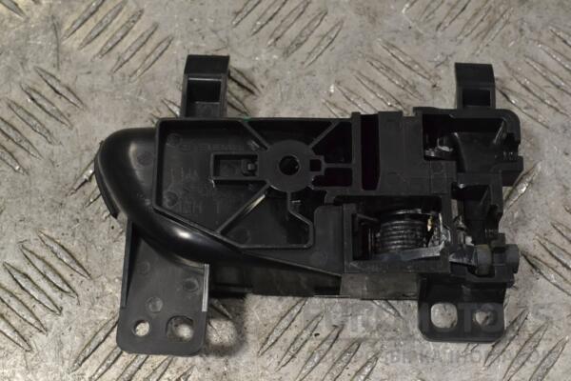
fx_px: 952
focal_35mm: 60
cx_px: 286
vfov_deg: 22.6
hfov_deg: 33.4
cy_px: 190
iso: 3200
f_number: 9
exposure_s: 1/320
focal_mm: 40
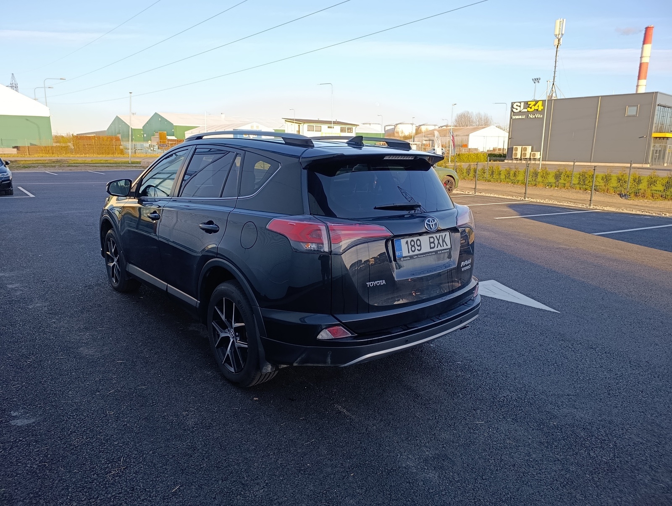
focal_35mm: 23
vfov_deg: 59.0
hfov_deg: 73.8
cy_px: 253
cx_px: 336
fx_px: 447
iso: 50
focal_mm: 6.11
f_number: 1.65
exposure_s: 1/130
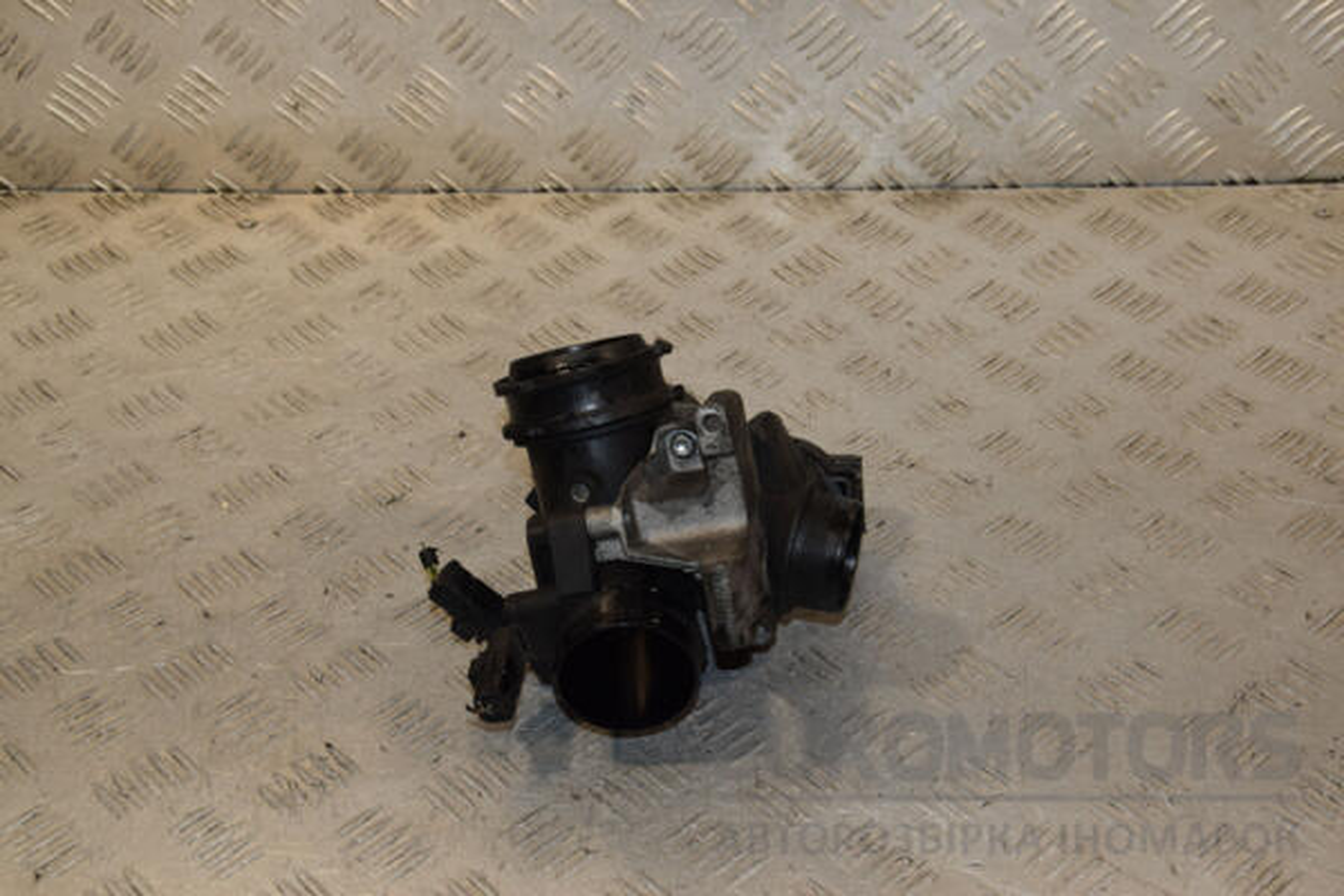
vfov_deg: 22.6
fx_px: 2240
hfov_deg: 33.4
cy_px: 448
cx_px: 672
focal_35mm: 60
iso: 800
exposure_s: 1/200
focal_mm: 40
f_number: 8
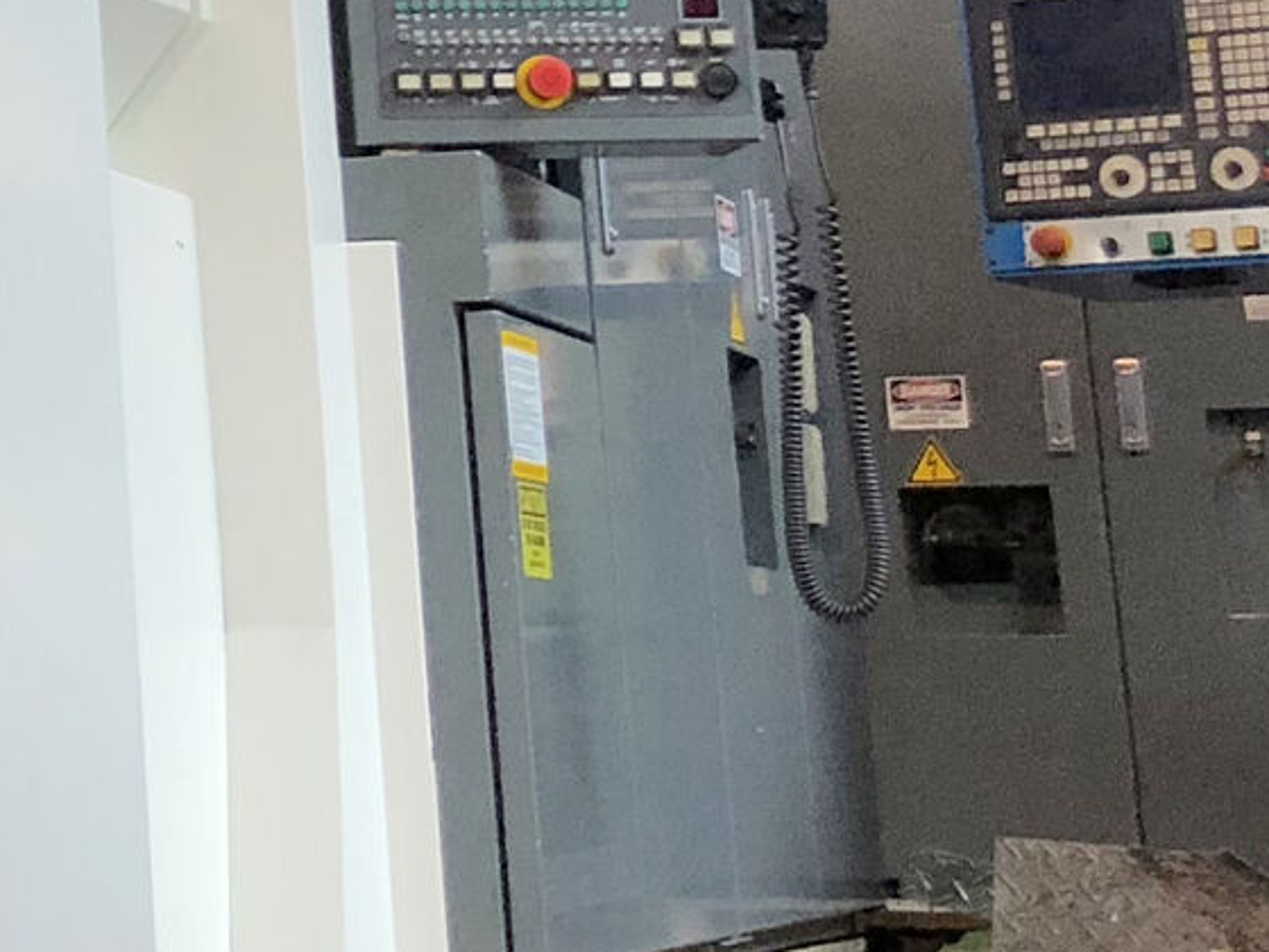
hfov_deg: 13.3
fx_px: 4766
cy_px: -342
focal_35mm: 130
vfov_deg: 11.1
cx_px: -1178
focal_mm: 3.99
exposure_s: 1/33
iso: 40
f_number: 1.8
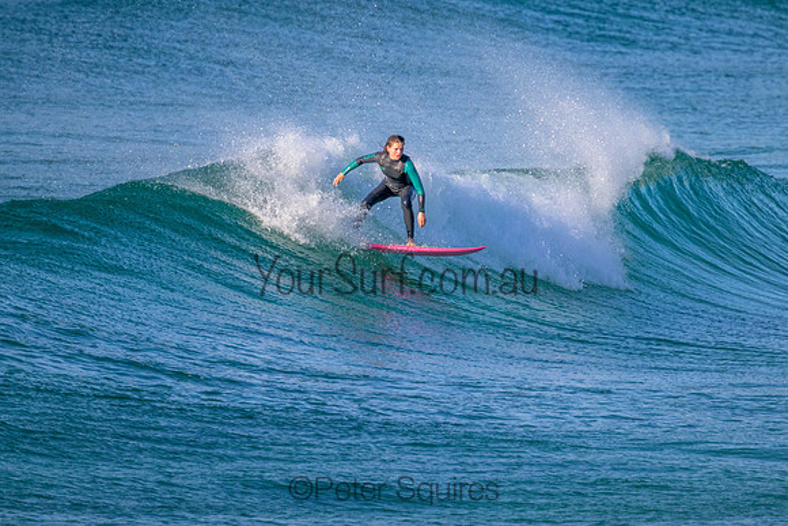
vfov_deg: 1.6
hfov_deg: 2.4
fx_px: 18972
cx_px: 427
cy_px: 241
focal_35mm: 867
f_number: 11
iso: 2000
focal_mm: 800
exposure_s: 1/2000
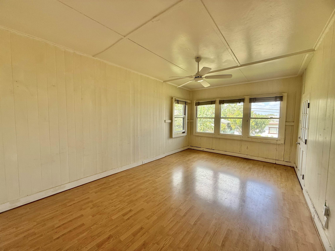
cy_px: 126
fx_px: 135
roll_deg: -0.4
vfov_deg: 85.7
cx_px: 168
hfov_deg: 102.1
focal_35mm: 14
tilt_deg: -2.8
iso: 64
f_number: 2.2
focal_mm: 2.22
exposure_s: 1/115
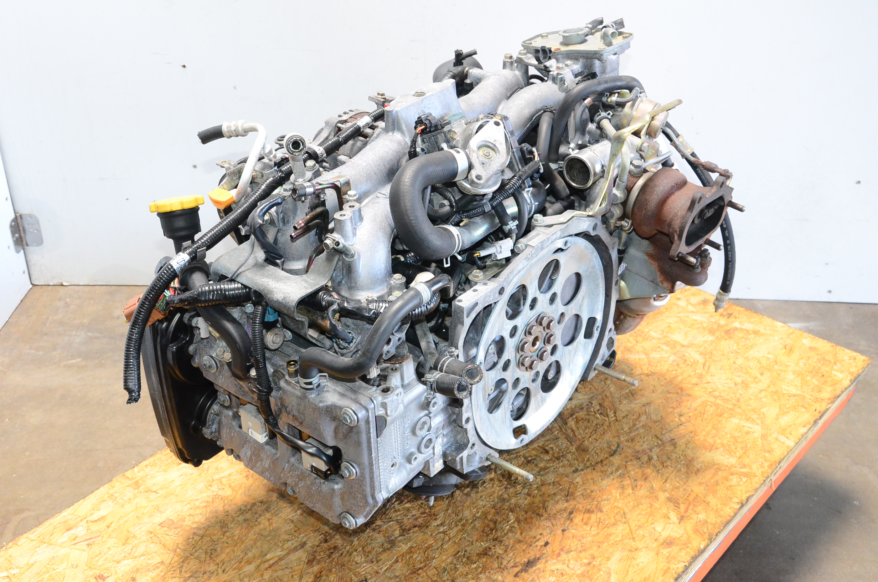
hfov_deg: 43.7
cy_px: 291
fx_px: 1095
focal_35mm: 45
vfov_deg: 29.7
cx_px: 439
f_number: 8
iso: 2500
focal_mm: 30
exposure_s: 1/80
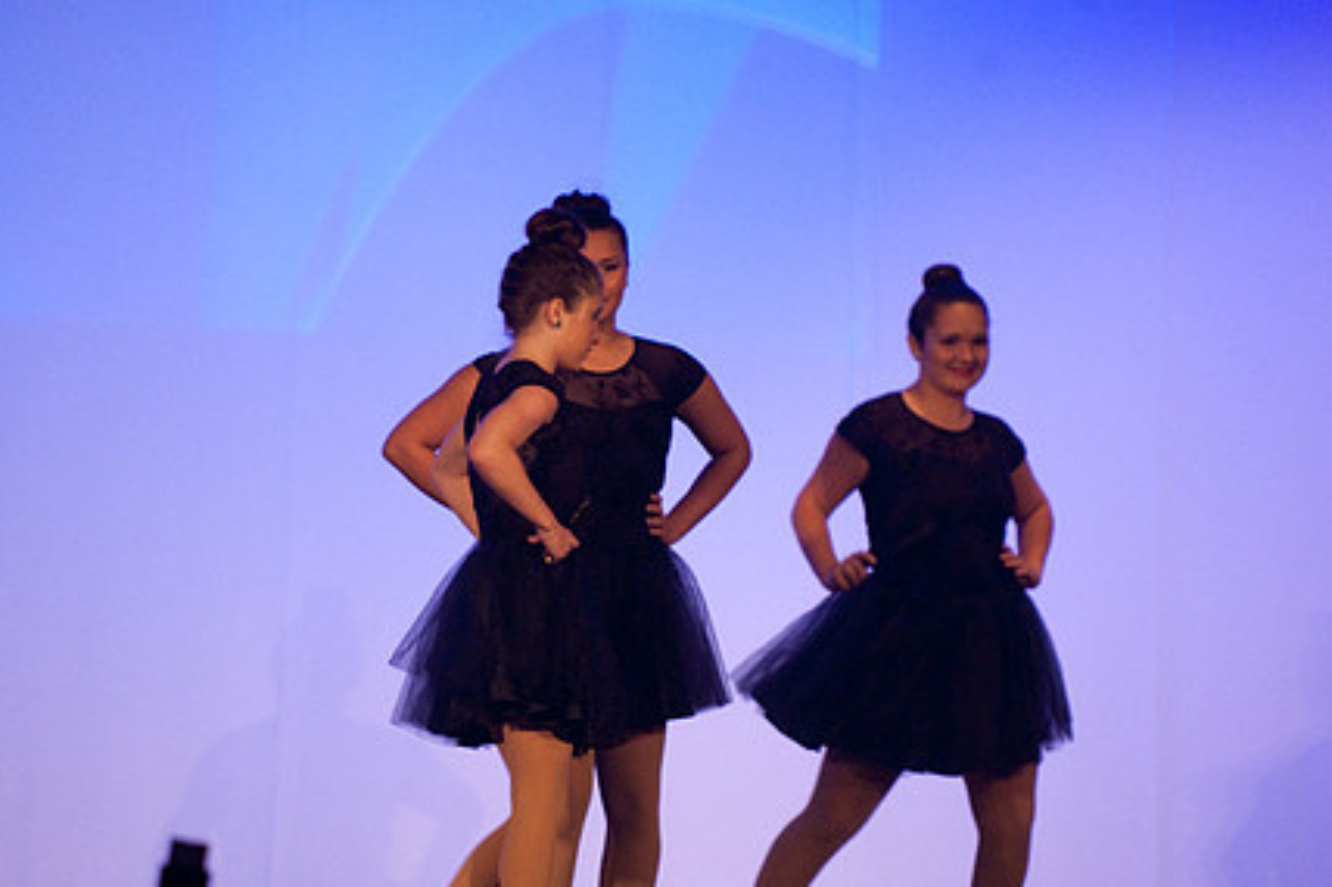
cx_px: 657
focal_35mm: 271
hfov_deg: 7.6
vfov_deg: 5.1
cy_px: 501
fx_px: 10023
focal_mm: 200
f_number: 2.8
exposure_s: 1/200
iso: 3200
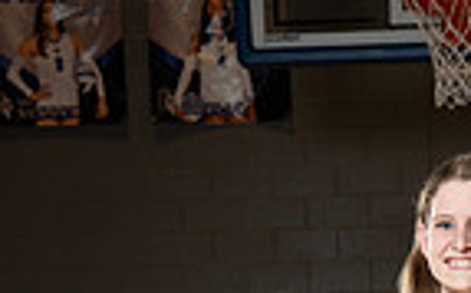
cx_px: 455
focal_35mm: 141
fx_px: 1808
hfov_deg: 14.6
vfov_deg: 8.5
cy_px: 708
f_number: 5.6
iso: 400
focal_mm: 44
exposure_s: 1/250
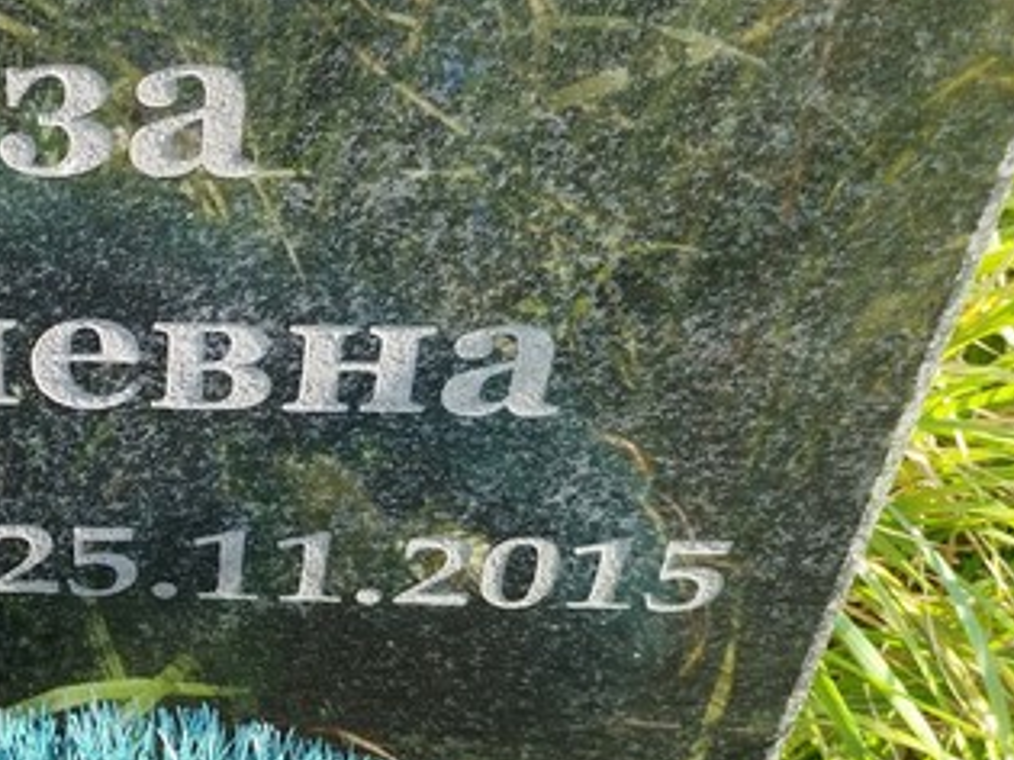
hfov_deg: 28.8
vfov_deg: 23.8
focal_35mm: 61
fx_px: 1786
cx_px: -93
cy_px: 222
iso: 50
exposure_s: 1/145
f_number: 1.7
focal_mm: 5.31
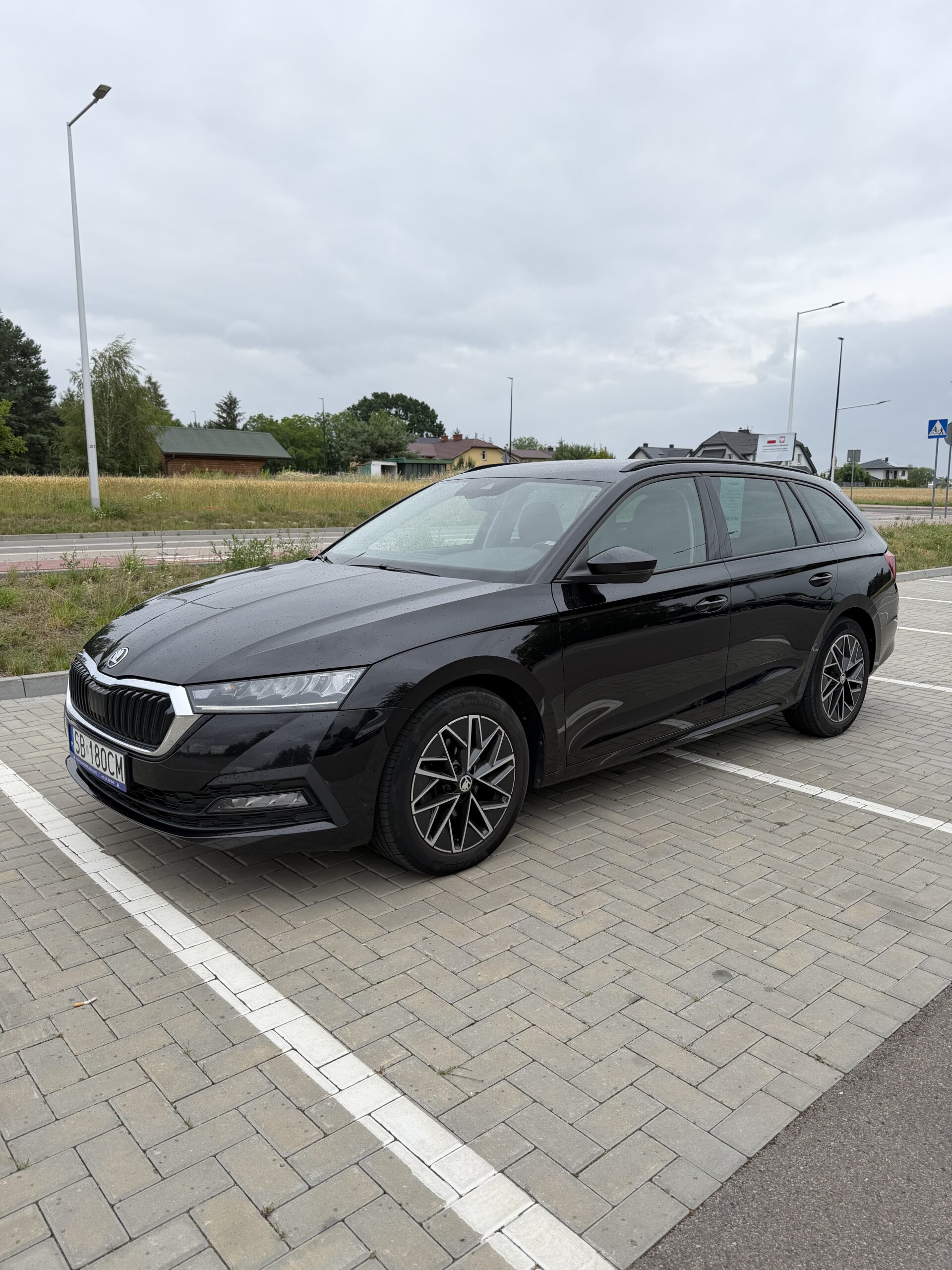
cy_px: 635
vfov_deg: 71.6
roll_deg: -0.5
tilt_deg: -9.4
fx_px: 880
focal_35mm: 24
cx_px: 476
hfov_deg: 56.8
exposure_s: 1/1385
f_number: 1.78
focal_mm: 6.76
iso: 100
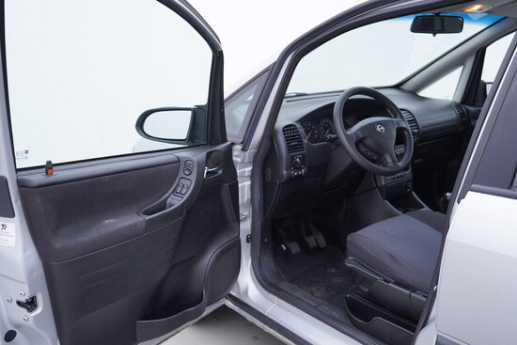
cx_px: 258
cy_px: 172
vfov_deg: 36.9
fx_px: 517
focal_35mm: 36
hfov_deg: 53.1
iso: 125
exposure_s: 1/50
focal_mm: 24
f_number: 3.2
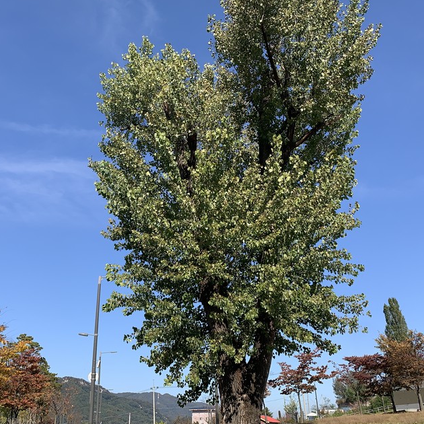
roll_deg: +0.0
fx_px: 485
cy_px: 195
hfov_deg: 47.1
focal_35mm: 35
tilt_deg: +26.9
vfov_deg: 47.2
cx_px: 179
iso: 25
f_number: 1.8
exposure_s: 1/1812
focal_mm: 4.25
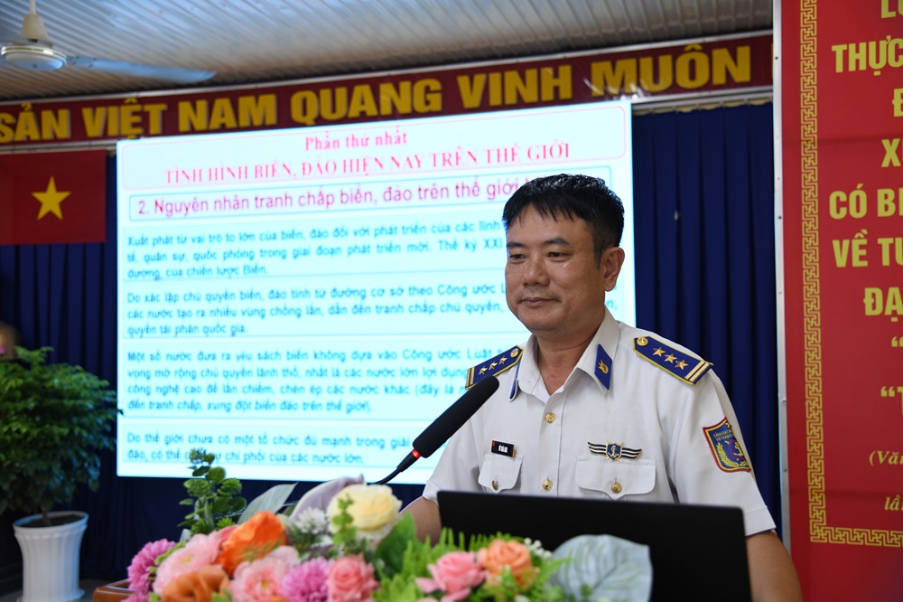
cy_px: 301
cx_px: 452
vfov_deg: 35.0
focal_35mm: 38
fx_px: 953
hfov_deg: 50.7
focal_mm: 38
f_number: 4
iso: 1000
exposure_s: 1/125
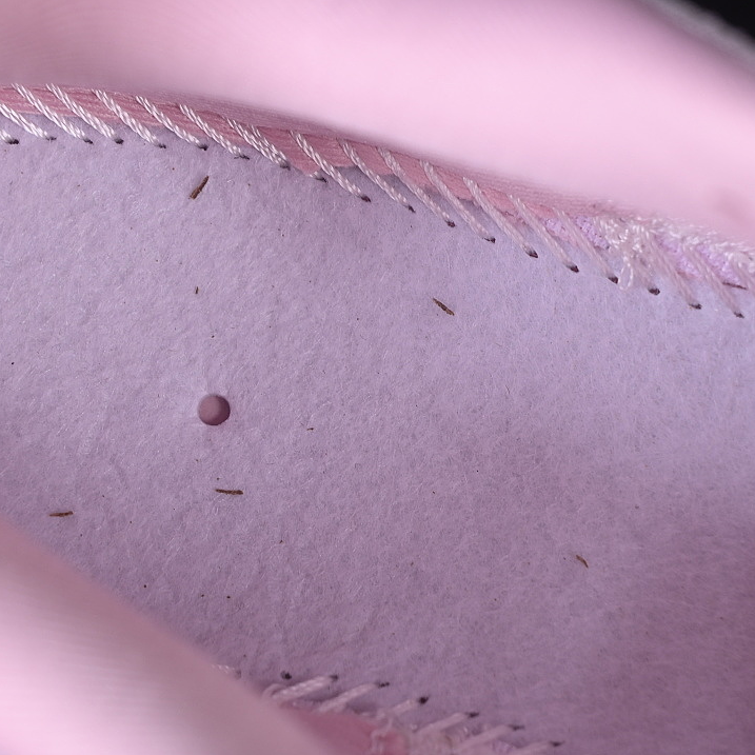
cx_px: 290
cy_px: 378
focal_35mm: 96
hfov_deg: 18.1
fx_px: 2369
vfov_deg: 18.1
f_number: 7.1
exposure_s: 1/80
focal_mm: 50
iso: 160
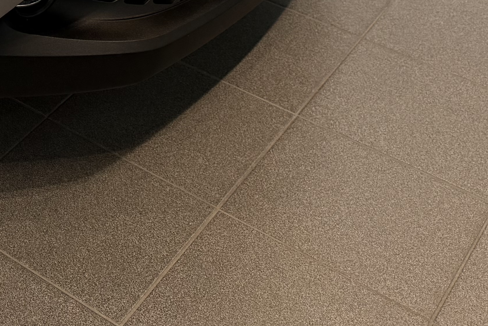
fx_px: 1152
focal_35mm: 85
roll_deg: -0.2
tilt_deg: -20.9
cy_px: -288
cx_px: -244
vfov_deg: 14.0
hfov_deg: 20.5
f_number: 1.78
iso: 125
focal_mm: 6.76
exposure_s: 1/240
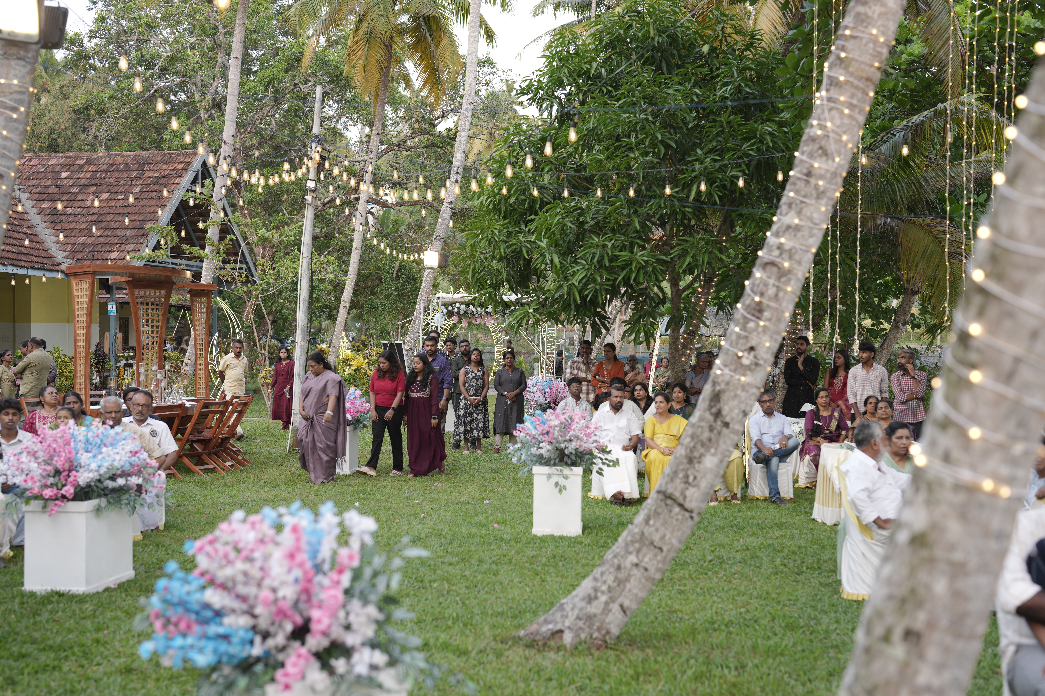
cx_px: 522
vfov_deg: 27.0
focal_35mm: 50
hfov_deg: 39.6
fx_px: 1451
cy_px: 348
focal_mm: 50
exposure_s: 1/200
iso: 160
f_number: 2.2
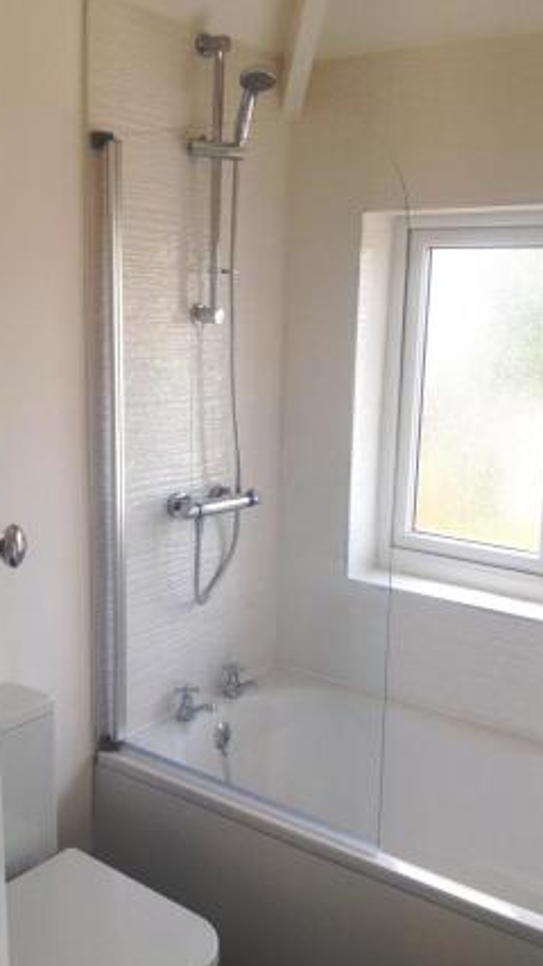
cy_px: 492
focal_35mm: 39
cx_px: 339
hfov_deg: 30.3
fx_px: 999
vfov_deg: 51.6
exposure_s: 1/289
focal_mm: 4.28
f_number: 2.4
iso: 50
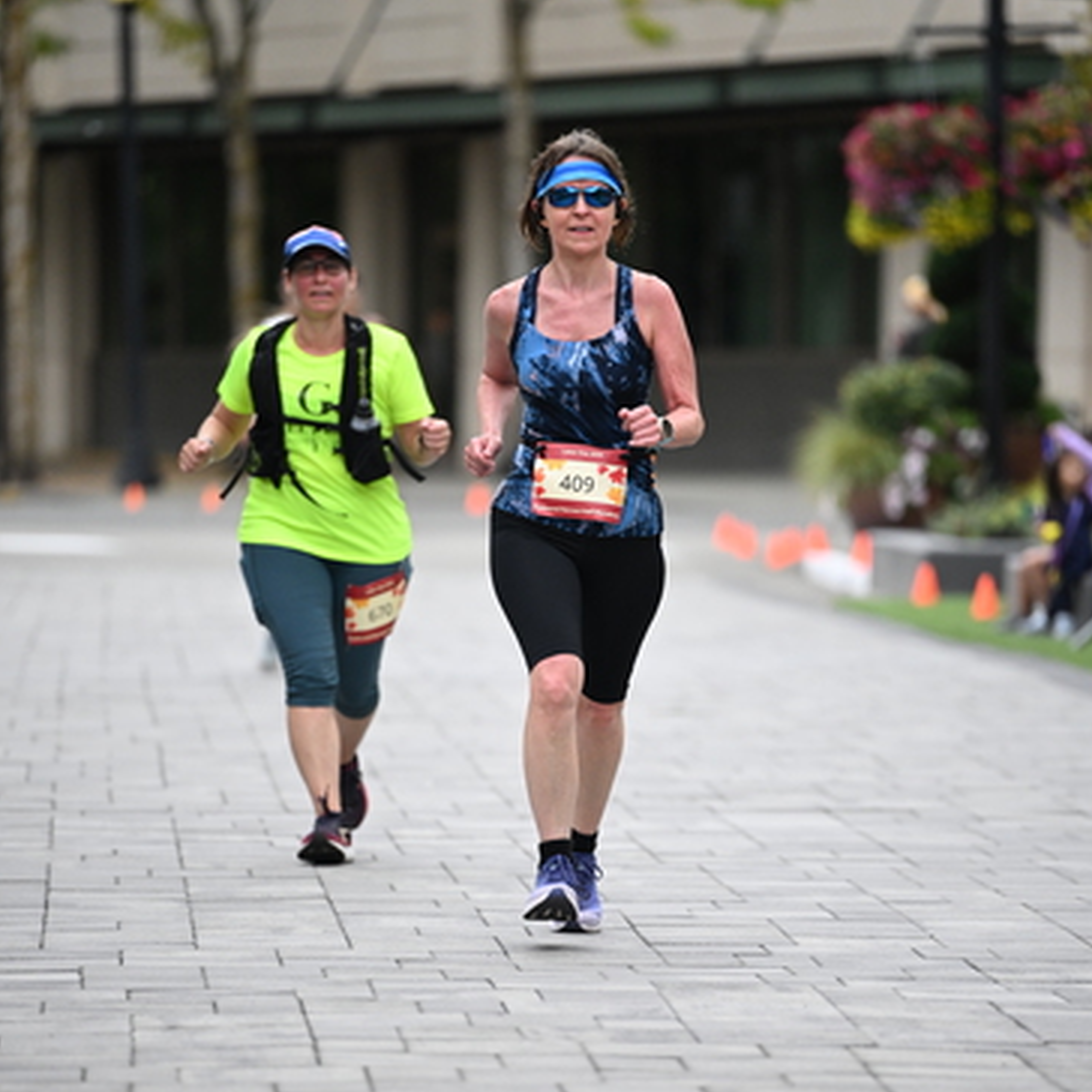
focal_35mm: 257
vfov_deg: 6.8
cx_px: 548
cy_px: 660
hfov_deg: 6.8
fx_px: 9172
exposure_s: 1/5000
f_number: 2.8
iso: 1600
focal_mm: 200
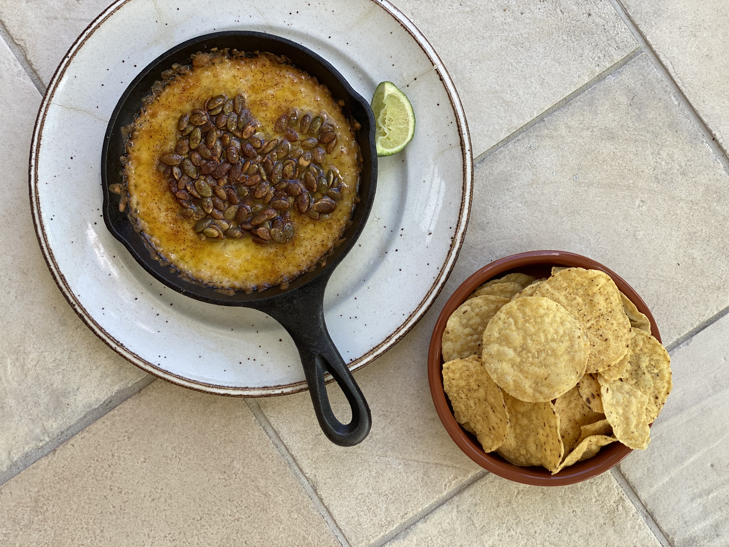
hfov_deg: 36.8
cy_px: 274
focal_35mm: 52
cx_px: 364
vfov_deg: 28.0
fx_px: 1095
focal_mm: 6
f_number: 2
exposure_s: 1/122
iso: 25
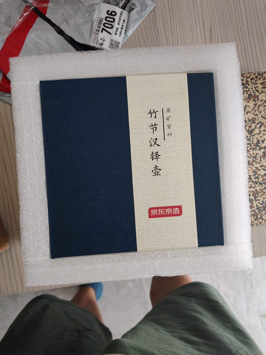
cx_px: 133
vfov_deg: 67.3
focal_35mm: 26
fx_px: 266
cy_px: 178
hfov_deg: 53.1
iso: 858
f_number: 1.88
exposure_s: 1/100
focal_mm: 4.82
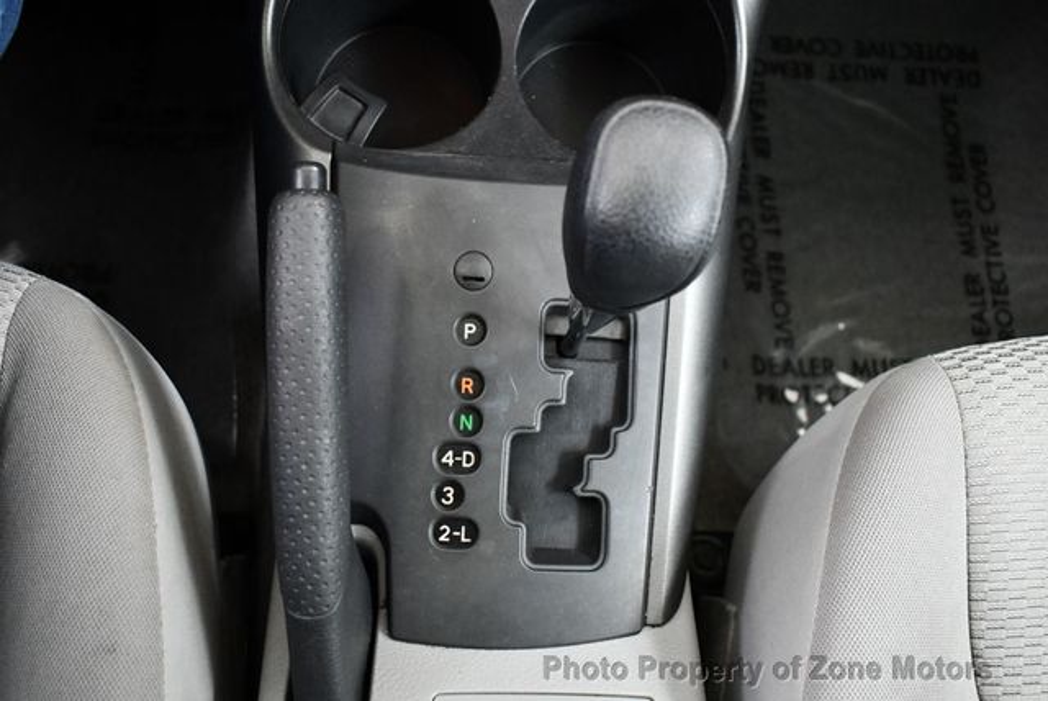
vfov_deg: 36.9
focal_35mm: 36
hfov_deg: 53.1
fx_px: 1049
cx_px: 524
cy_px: 350
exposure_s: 1/60
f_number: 3.5
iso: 3200
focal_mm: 18
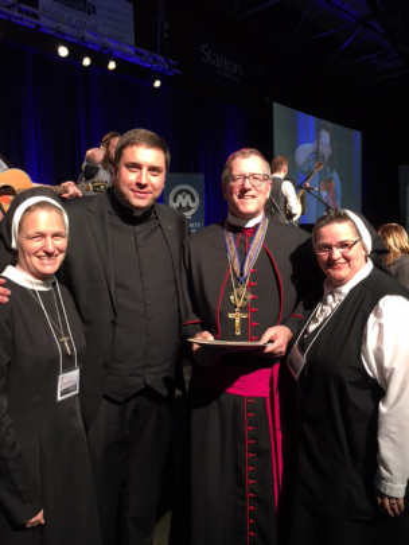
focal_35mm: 29
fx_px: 457
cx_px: 204
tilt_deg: -4.9
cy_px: 272
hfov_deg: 48.3
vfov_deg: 61.6
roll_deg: +2.6
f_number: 2.2
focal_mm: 4.15
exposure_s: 1/30
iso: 80
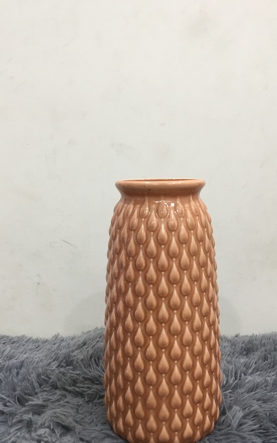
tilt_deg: -9.8
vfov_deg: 51.4
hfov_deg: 33.6
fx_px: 459
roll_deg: +0.5
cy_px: 252
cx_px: 156
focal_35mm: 38
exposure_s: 1/33
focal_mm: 3.3
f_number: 2.4
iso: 100
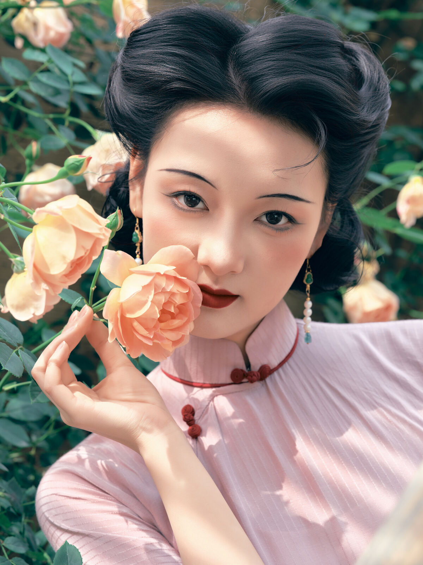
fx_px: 1417
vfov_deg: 22.5
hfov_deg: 17.0
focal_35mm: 87
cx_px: 212
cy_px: 282
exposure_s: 1/100
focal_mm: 110
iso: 400
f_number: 9
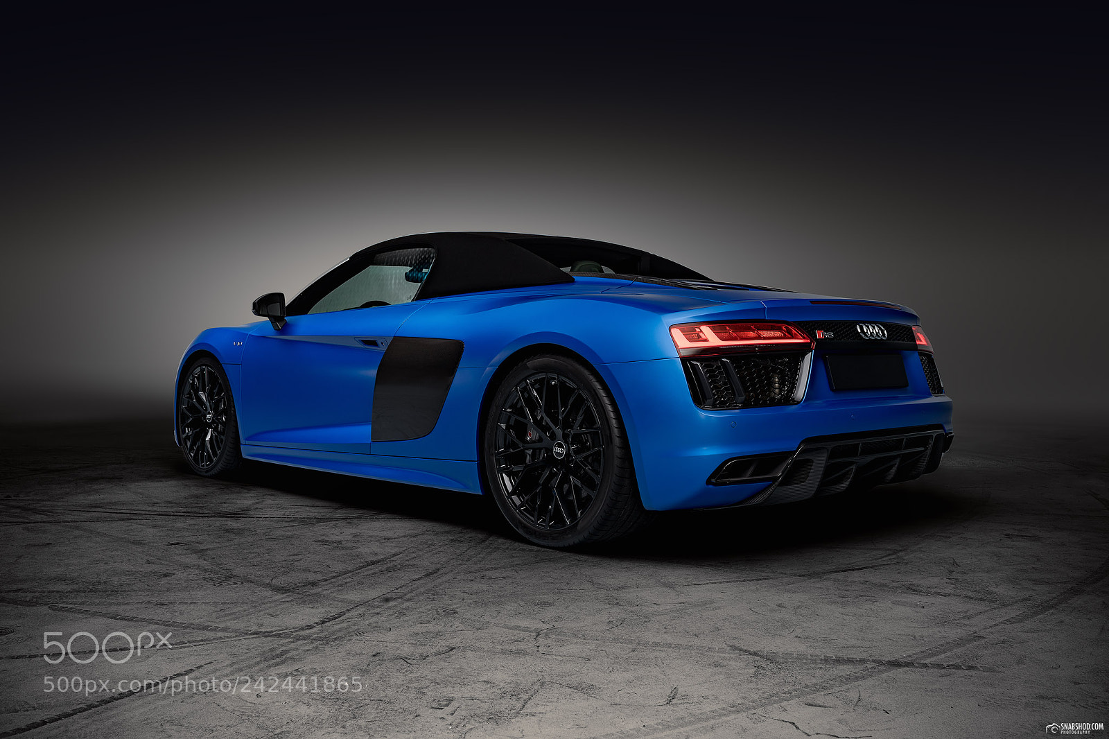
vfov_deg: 37.8
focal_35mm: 35
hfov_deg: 54.4
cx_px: 554
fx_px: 1078
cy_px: 370
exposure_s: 1/2
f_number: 8
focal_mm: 35
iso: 100
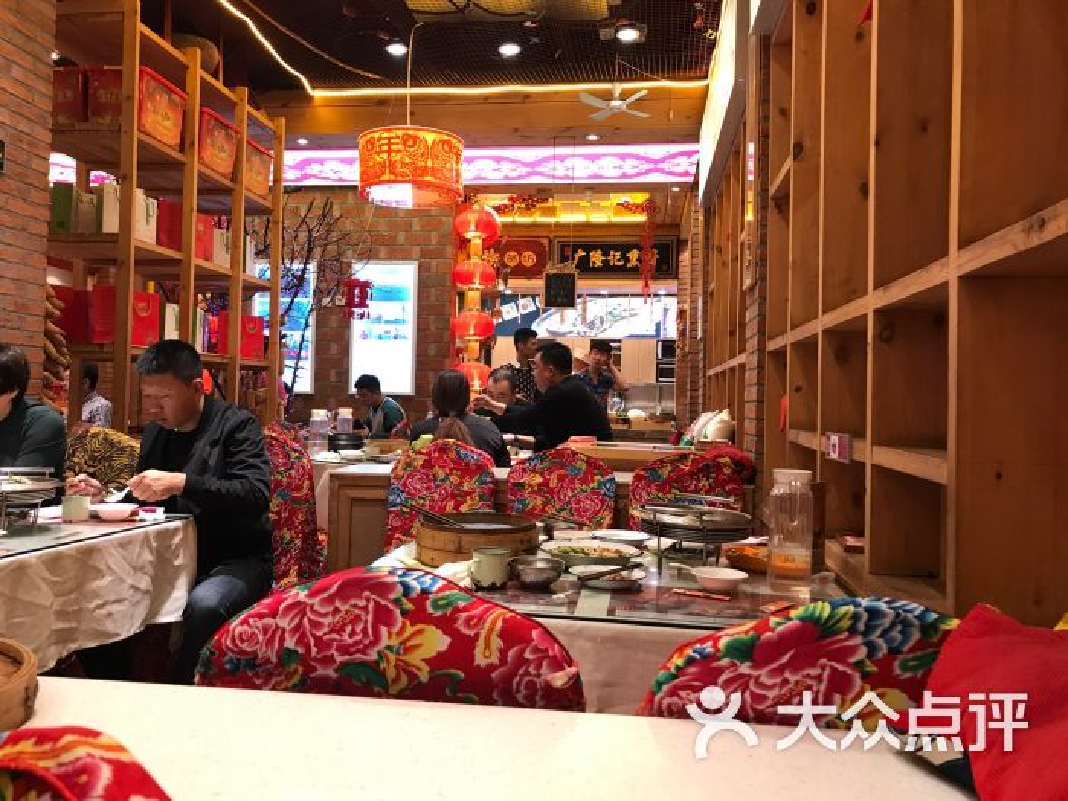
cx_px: 534
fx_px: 864
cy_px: 400
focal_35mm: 28
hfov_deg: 63.4
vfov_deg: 49.7
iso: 40
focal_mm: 3.99
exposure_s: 1/25
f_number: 1.8
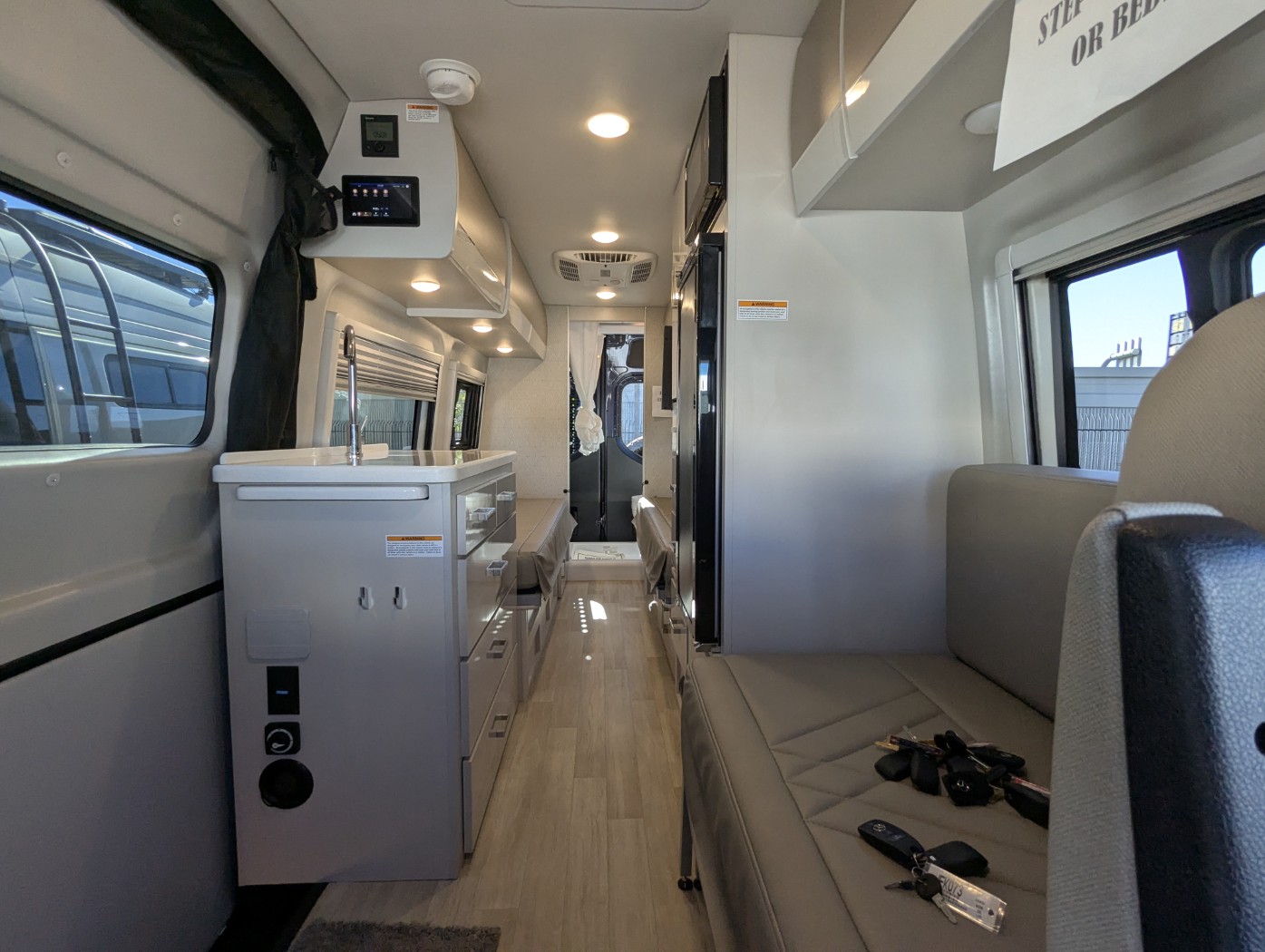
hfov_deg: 94.4
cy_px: 476
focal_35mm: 16
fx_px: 585
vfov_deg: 78.2
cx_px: 632
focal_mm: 2.35
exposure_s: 1/252
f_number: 2.2
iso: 193
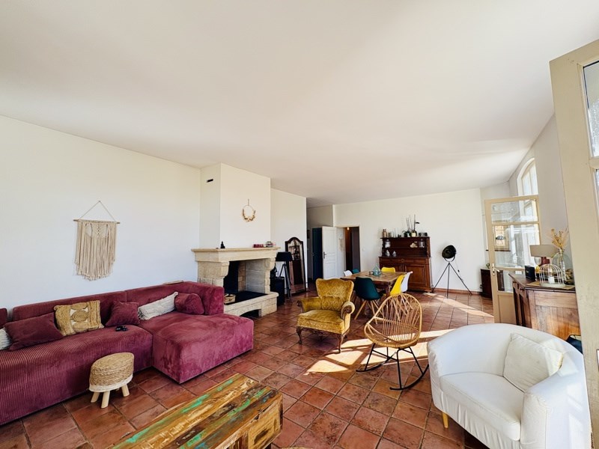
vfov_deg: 85.7
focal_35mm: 14
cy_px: 224
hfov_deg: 102.1
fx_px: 242
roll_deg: +0.7
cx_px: 300
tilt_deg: +6.1
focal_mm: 2.22
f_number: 2.2
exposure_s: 1/181
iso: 40
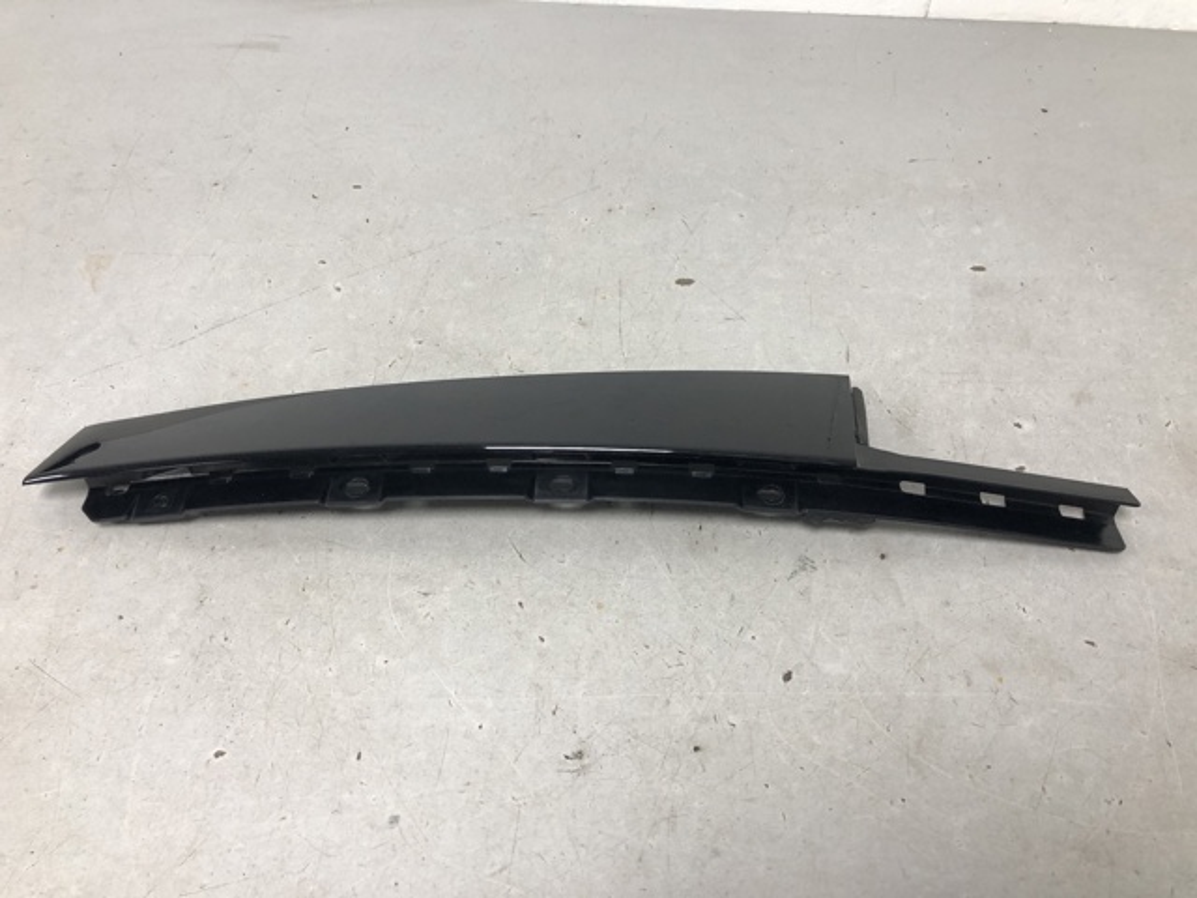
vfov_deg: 49.7
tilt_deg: -53.2
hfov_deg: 63.4
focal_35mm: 28
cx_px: 598
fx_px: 968
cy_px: 449
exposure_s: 1/33
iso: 40
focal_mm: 4
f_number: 1.8
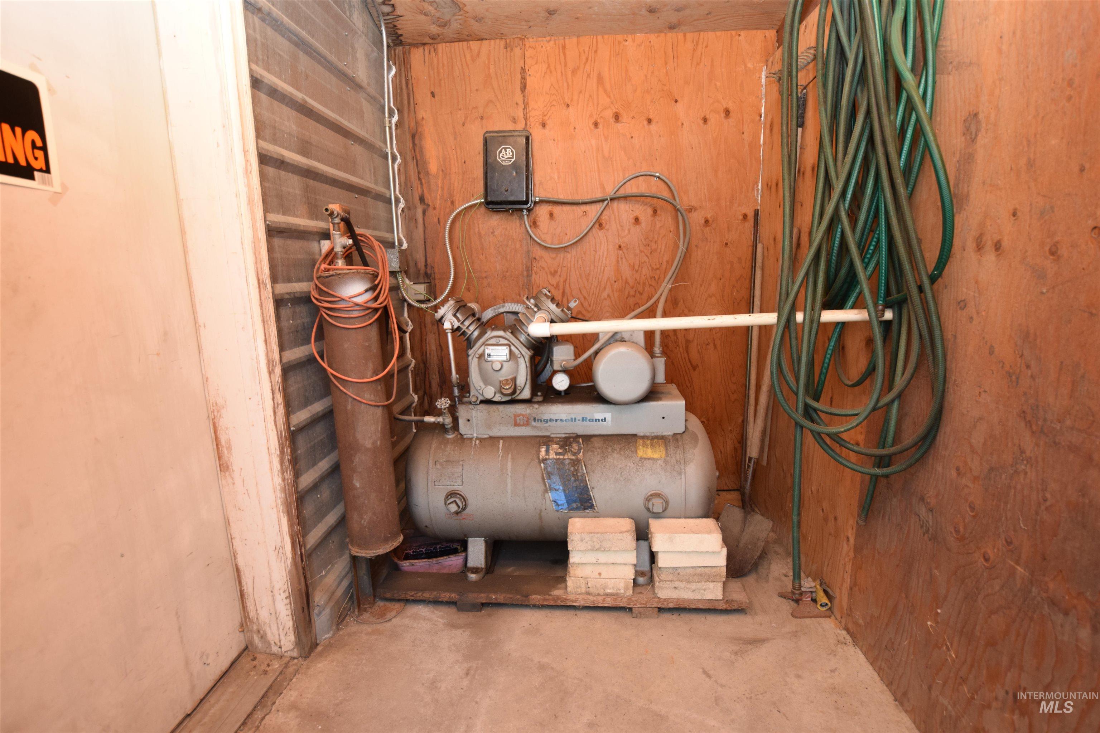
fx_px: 504
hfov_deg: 95.0
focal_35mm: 16
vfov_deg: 72.1
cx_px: 550
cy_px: 366
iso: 800
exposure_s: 1/125
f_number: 5.6
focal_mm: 11
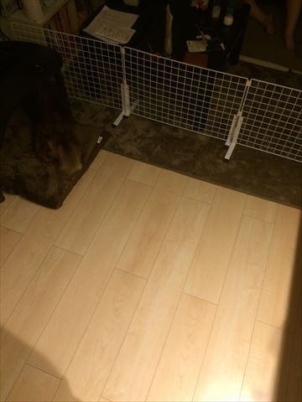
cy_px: 201
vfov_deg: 61.7
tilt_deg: -55.4
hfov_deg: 48.2
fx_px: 337
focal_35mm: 29
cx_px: 151
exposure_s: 1/30
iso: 200
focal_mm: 4.15
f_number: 2.2
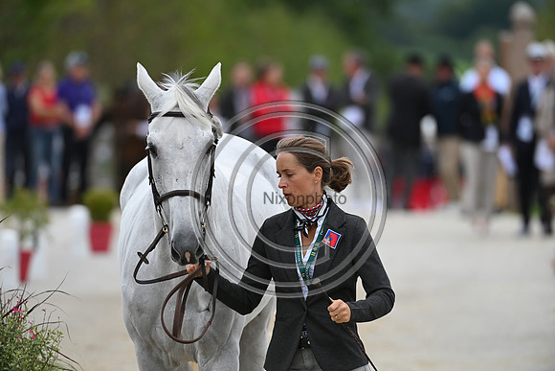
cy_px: 186
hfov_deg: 5.2
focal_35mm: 400
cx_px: 278
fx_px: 6168
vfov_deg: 3.4
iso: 500
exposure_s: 1/1600
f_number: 5.6
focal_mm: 400
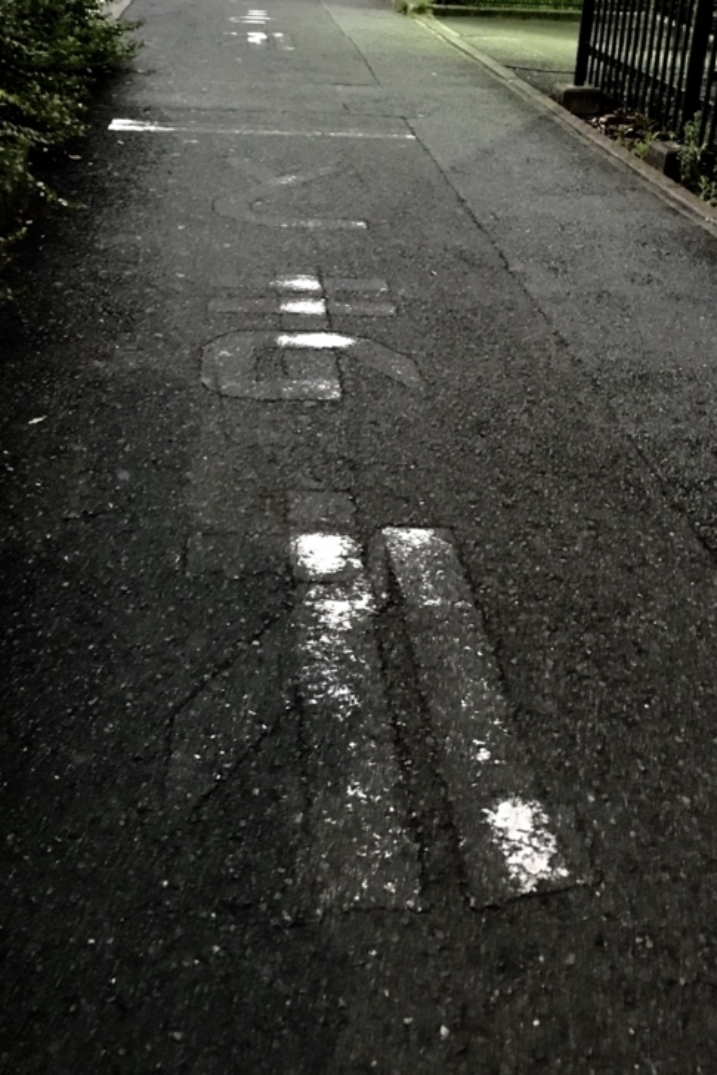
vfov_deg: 47.2
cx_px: 303
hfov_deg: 32.6
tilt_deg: -23.6
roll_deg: -1.7
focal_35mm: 41
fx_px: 1224
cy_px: 441
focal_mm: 3.99
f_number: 1.8
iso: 80
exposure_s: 1/5
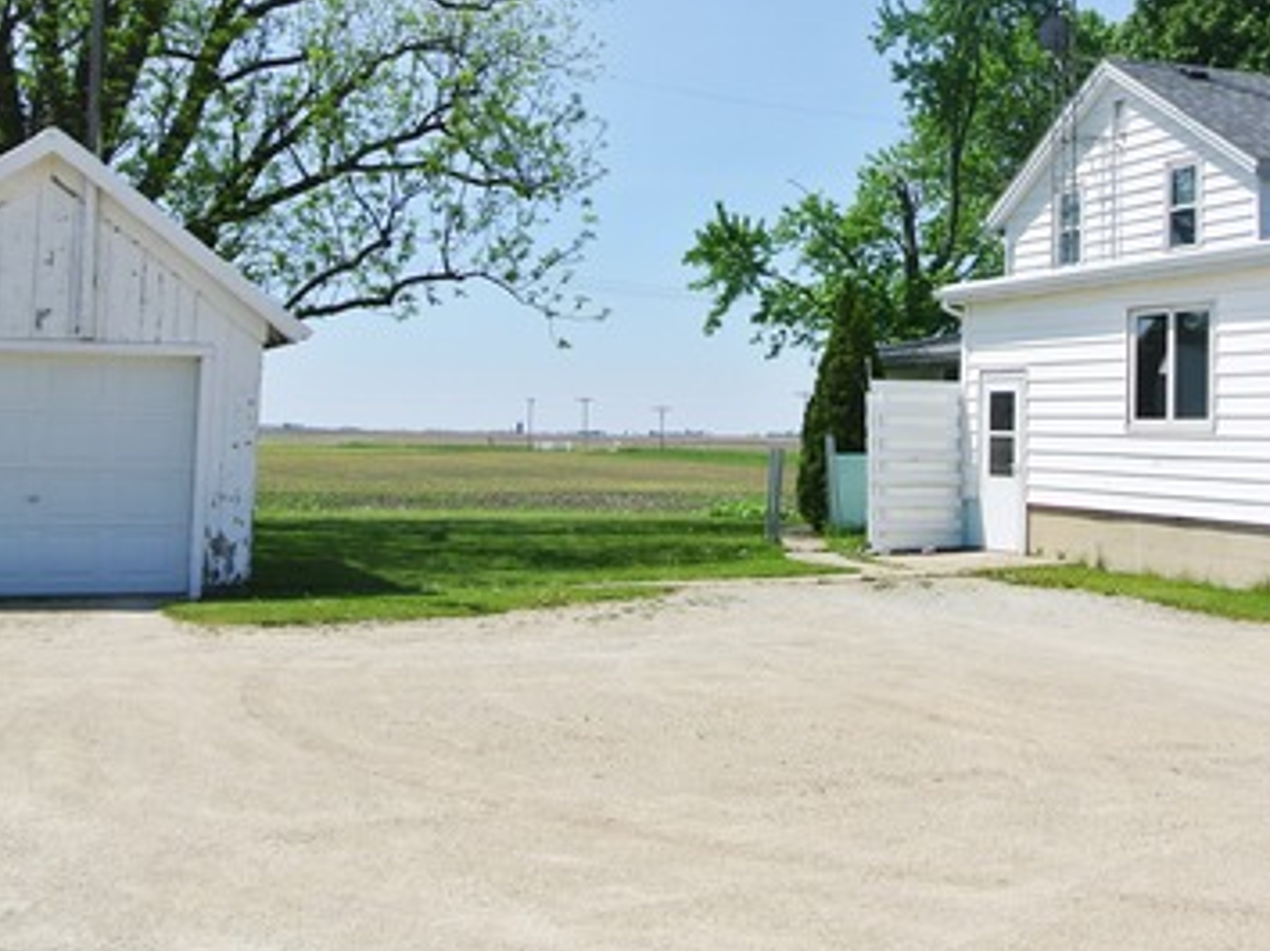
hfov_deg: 39.9
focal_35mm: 47
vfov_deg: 30.6
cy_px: 301
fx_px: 1723
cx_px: 861
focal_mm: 10
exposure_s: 1/1000
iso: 100
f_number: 5
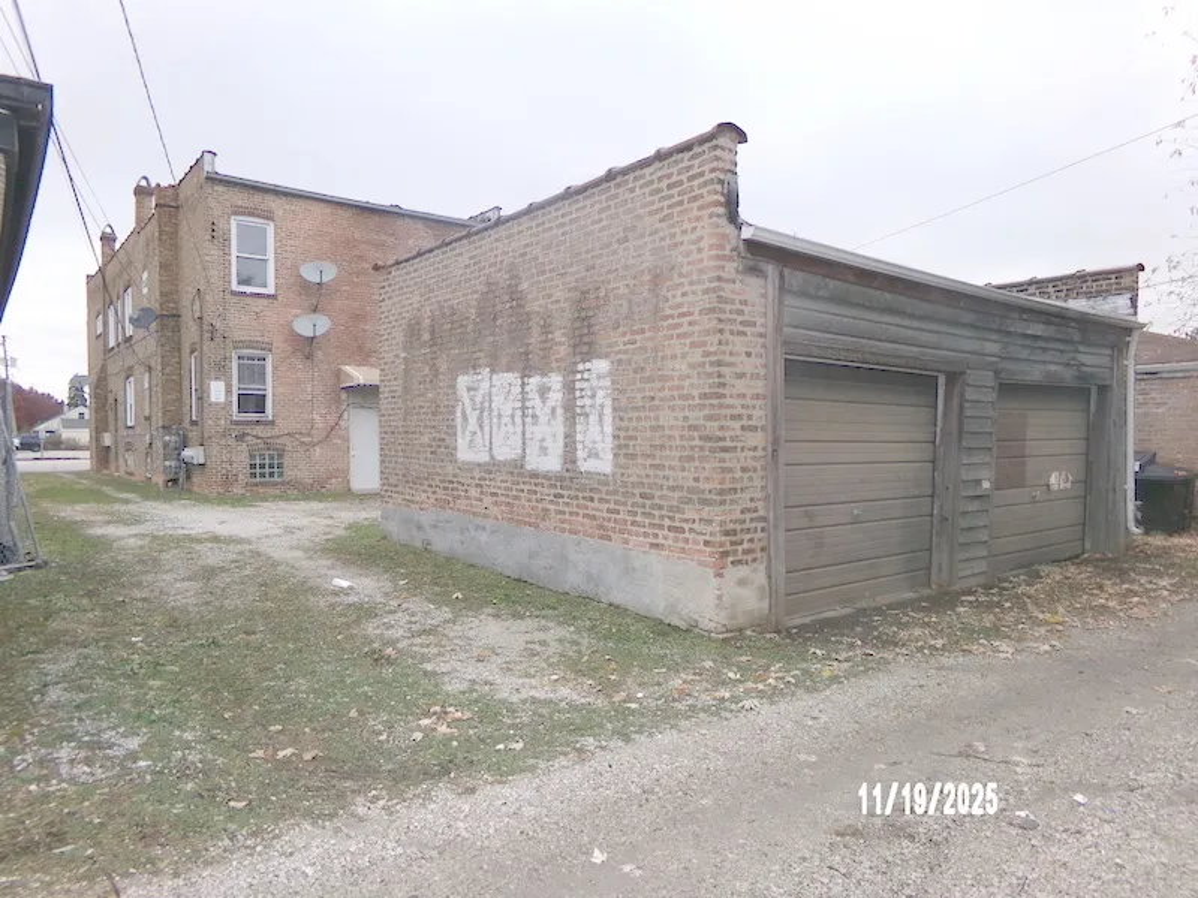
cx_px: 599
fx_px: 831
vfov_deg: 56.8
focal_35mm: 24
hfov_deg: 71.6
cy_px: 449
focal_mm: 4.3
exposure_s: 1/220
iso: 200
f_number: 3.7
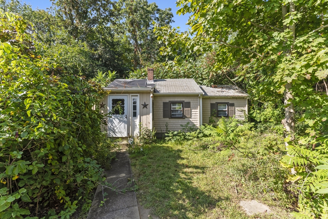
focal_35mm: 14
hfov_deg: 104.2
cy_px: 110
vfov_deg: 81.3
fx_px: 128
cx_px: 164
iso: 160
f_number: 7.1
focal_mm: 14
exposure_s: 1/200
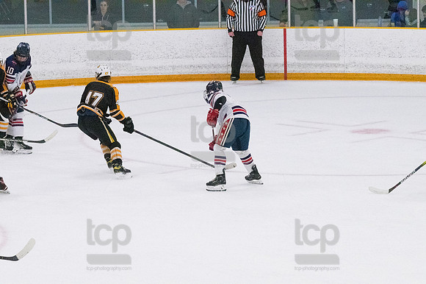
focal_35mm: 195
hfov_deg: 10.6
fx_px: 2306
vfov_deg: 7.0
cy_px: 142
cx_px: 213
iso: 8000
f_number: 5
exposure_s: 1/1600
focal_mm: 130
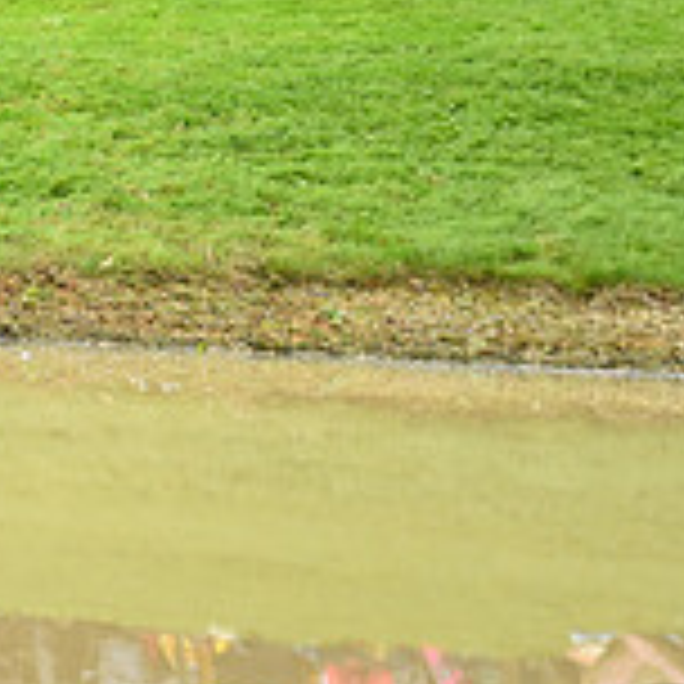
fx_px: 3331
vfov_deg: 11.5
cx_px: -562
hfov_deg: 10.9
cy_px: -117
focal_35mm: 149
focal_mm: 46
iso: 2500
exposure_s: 1/1600
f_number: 4.2
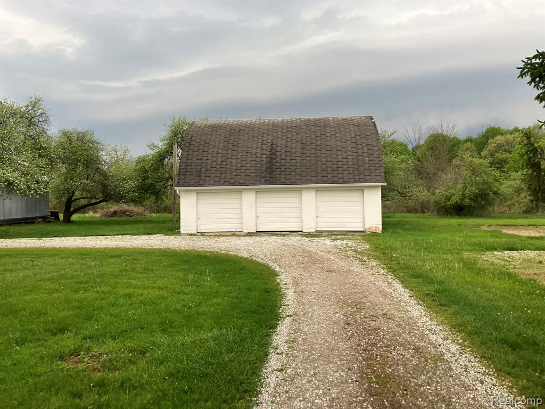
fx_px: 441
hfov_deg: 63.4
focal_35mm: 28
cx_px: 272
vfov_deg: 49.7
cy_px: 204
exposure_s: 1/121
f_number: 1.8
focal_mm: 3.99
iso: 40
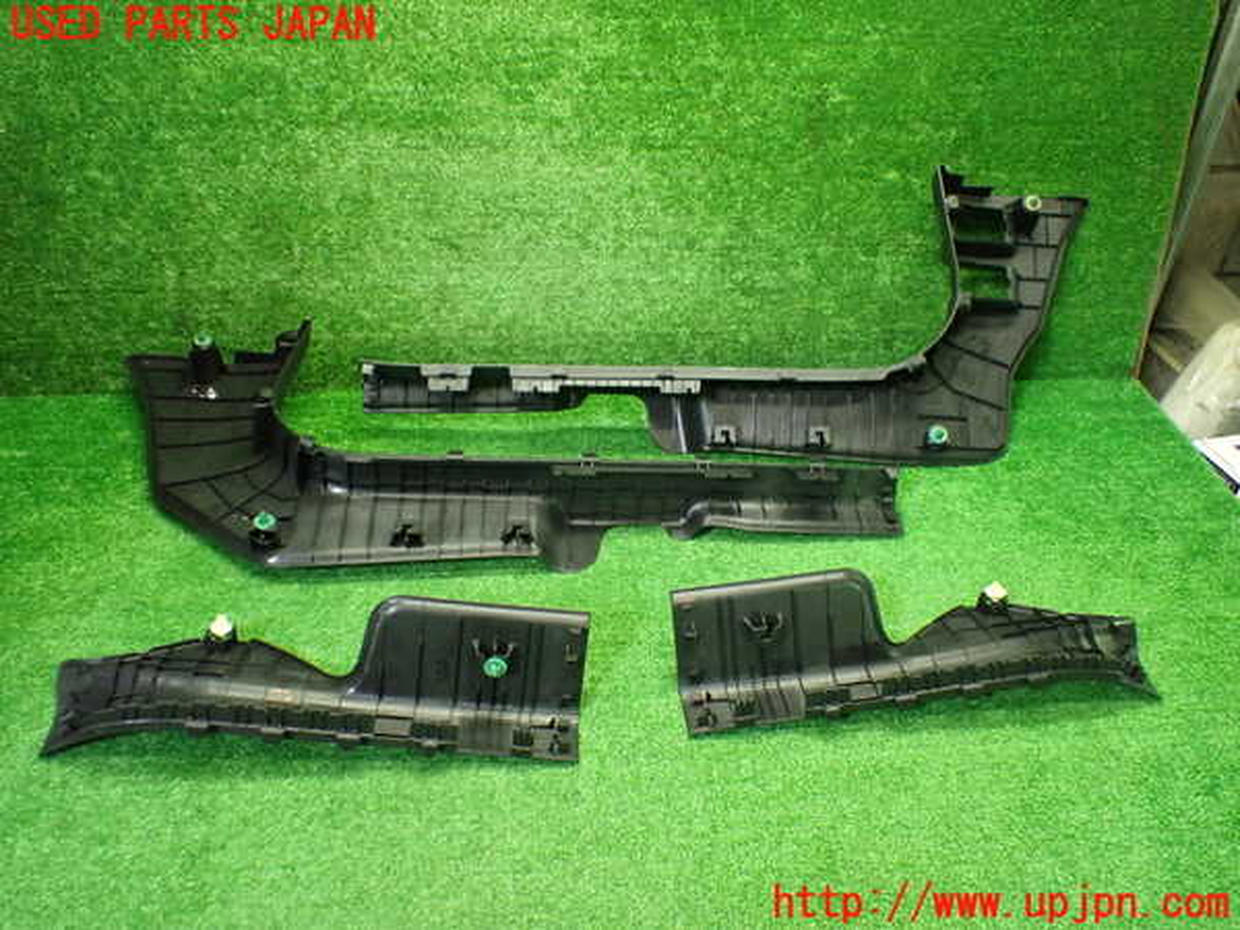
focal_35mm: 30
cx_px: 620
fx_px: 1075
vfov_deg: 46.8
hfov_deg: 60.0
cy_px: 465
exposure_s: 1/100
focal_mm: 5.4
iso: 800
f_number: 2.3
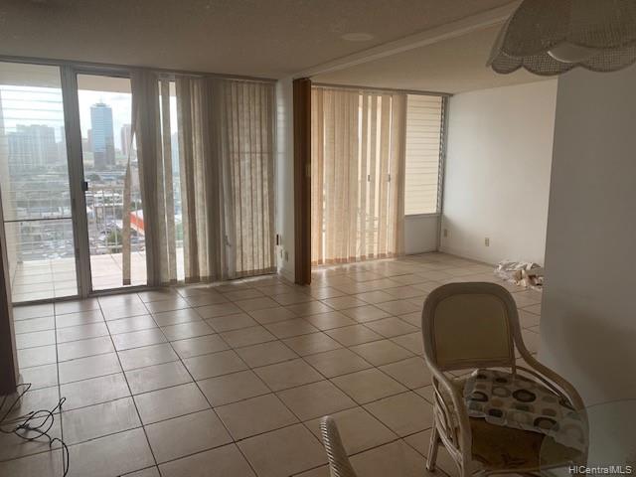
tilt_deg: -8.7
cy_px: 238
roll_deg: +0.4
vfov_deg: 53.1
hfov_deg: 67.3
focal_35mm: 26
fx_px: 478
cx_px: 318
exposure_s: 1/285
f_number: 1.8
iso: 25
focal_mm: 4.25
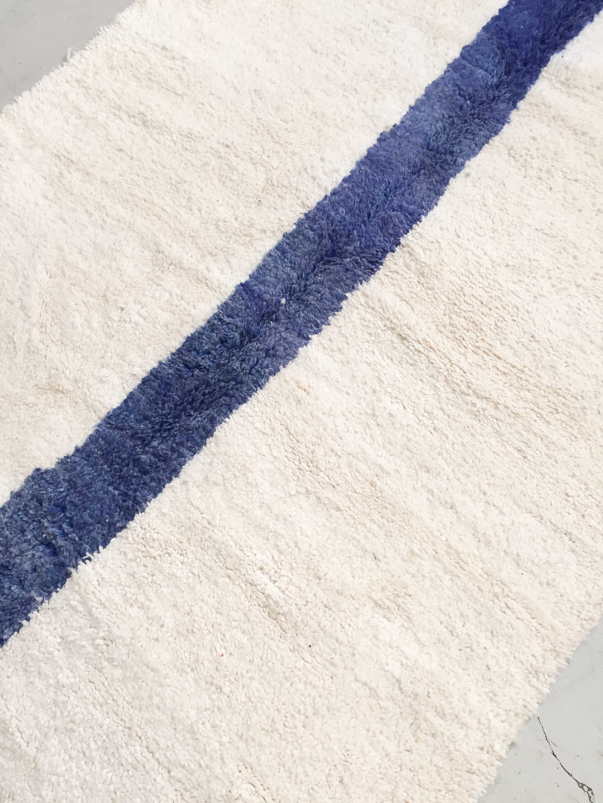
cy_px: 402
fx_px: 674
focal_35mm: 29
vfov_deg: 61.7
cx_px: 302
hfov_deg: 48.2
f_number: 2.2
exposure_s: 1/35
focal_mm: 4.15
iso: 32
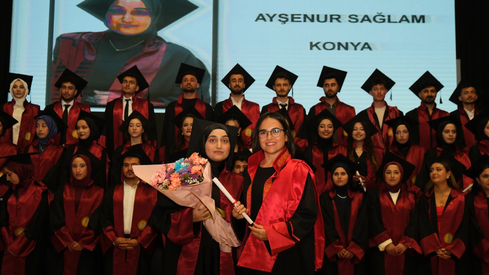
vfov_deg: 29.0
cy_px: 158
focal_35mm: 41
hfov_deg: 49.4
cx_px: 234
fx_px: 532
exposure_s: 1/160
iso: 1250
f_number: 2.8
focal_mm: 24.9
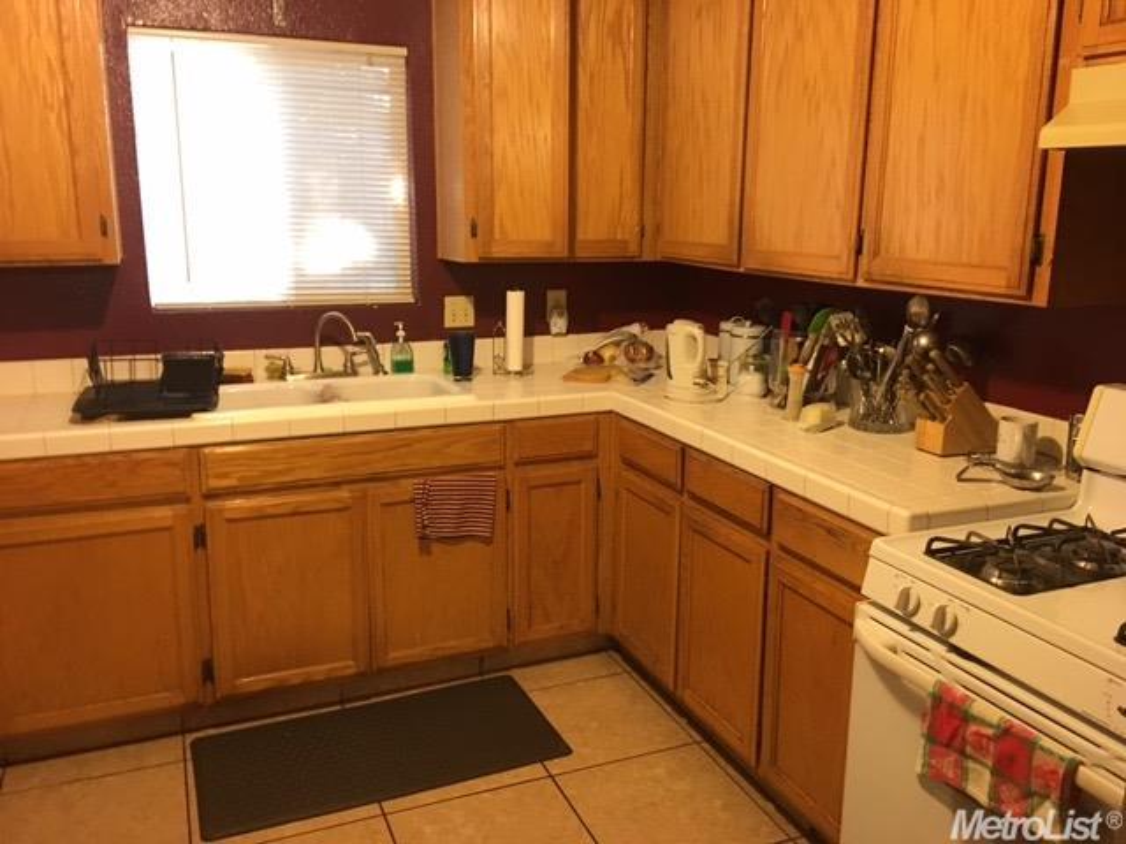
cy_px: 422
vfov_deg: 48.2
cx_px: 563
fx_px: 943
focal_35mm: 29
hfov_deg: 61.7
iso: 100
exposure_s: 1/8
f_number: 2.2
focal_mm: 4.15
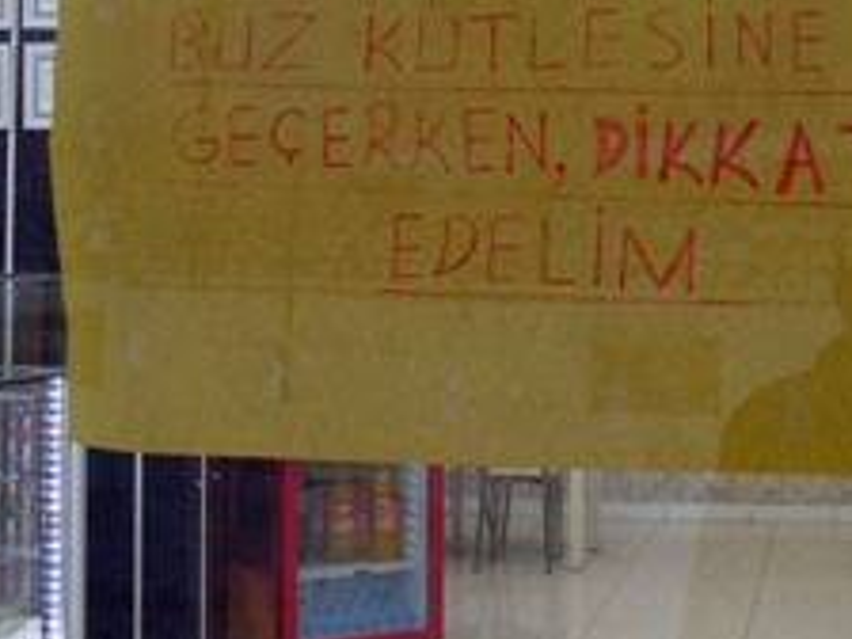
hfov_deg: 25.5
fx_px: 1871
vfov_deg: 18.9
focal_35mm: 76
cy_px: 27
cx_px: 567
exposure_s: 1/45
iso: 120
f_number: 2.8
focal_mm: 6.3
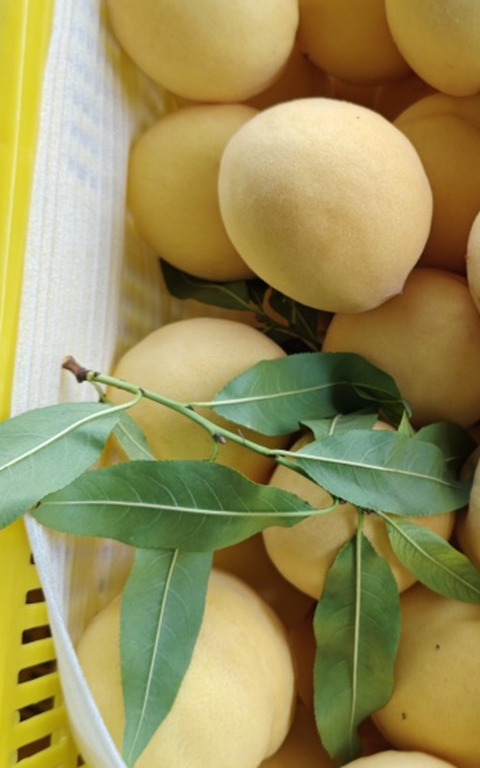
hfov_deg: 27.1
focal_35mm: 46
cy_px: 330
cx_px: 423
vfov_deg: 43.4
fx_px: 963
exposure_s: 1/100
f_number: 1.88
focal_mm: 5.56
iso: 121
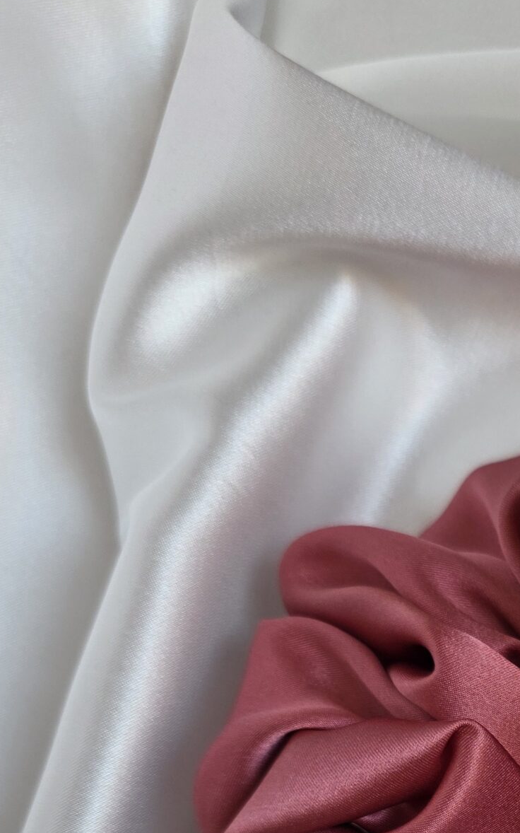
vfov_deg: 34.8
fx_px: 1202
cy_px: 827
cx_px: 661
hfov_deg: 22.1
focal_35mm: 53
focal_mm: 6.3
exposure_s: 1/180
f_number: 1.7
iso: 100
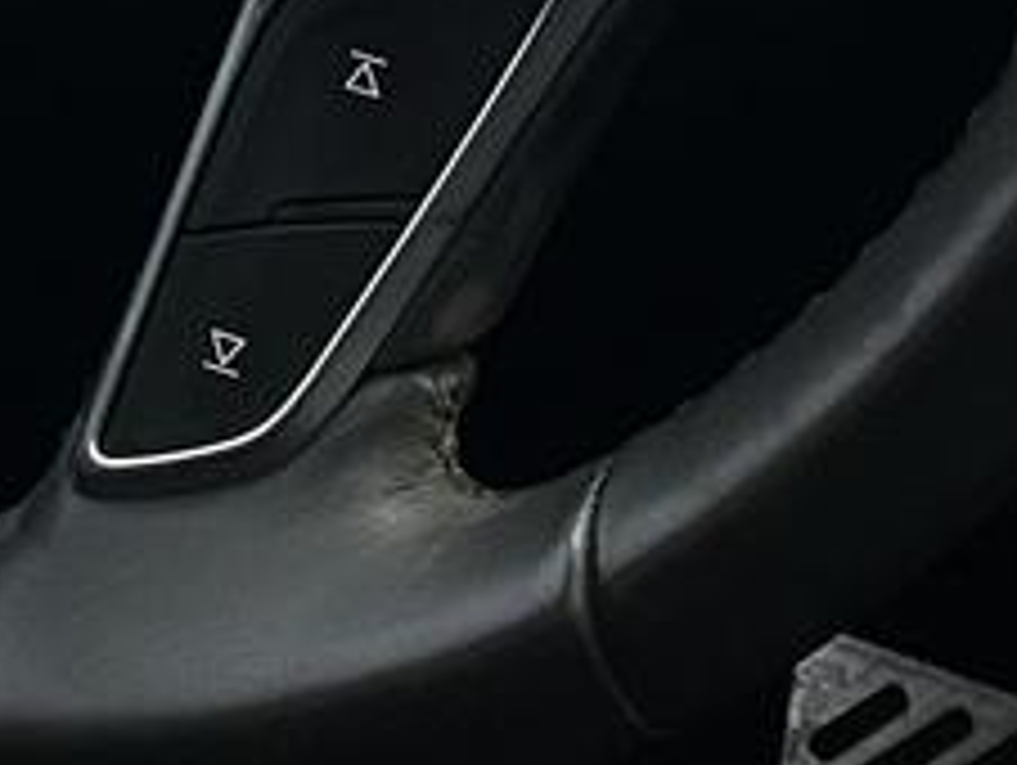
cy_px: -1251
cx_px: 0
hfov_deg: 13.2
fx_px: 4323
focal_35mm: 147
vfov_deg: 8.9
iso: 100
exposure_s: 1/56
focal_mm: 4.25
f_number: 1.8
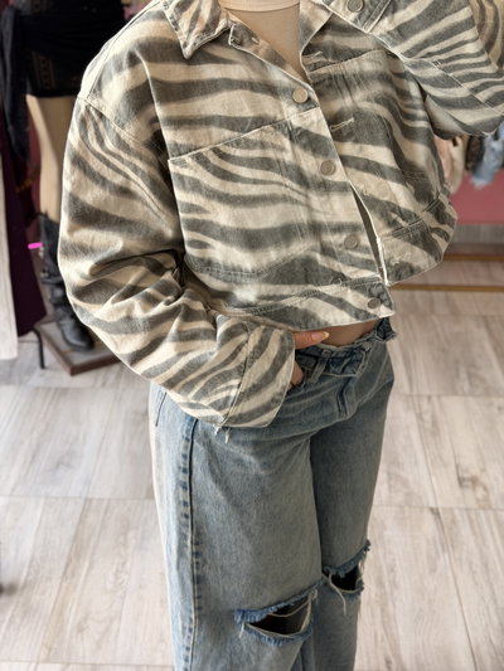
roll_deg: +0.7
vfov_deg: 39.6
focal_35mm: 48
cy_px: 336
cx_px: 252
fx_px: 931
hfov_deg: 30.3
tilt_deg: -30.3
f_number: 1.78
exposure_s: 1/121
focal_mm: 6.76
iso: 64
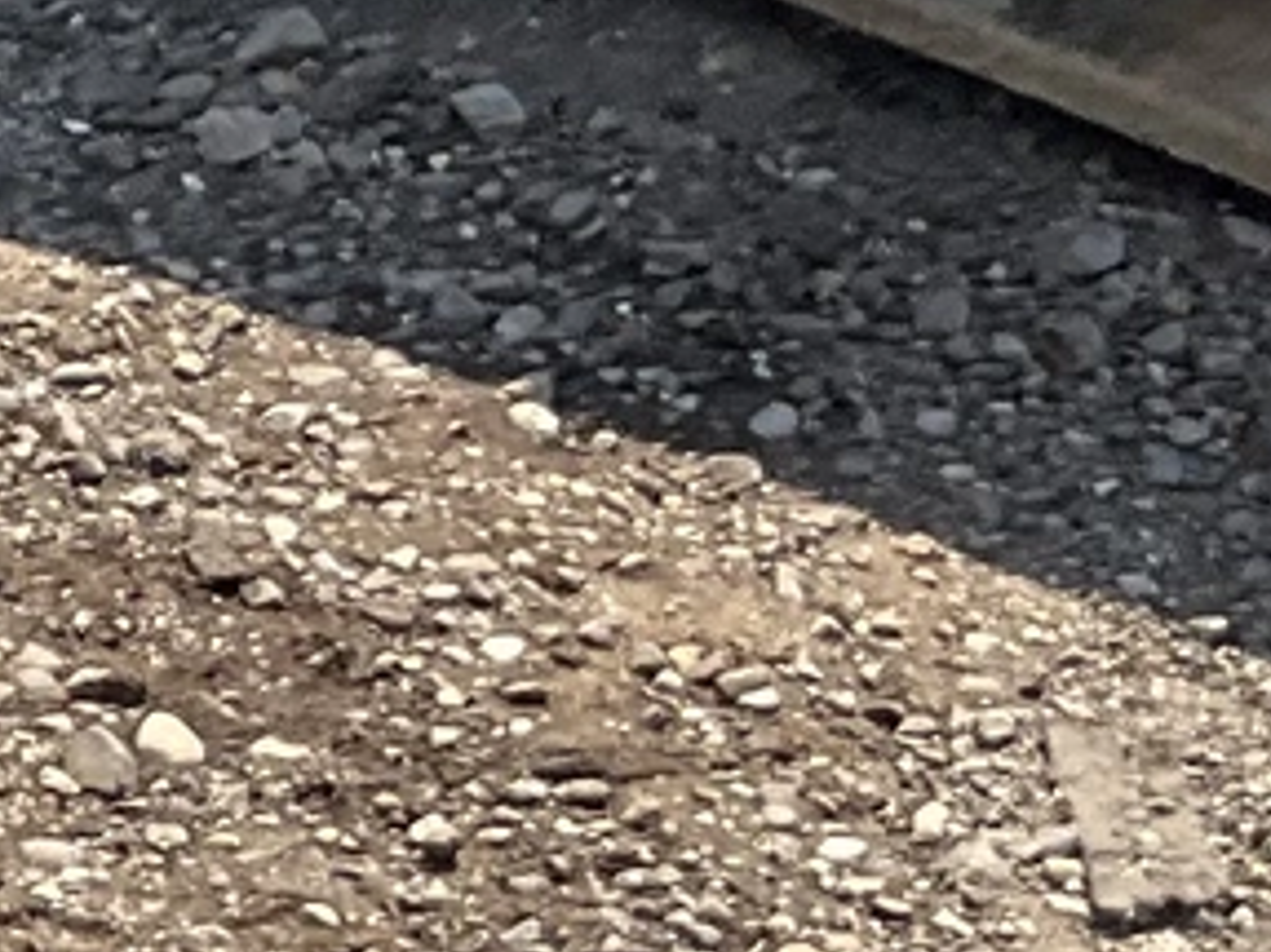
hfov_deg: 8.4
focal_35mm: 202
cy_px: 1182
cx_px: -2343
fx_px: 7414
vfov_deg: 7.3
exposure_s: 1/855
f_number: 1.8
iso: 25
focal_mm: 3
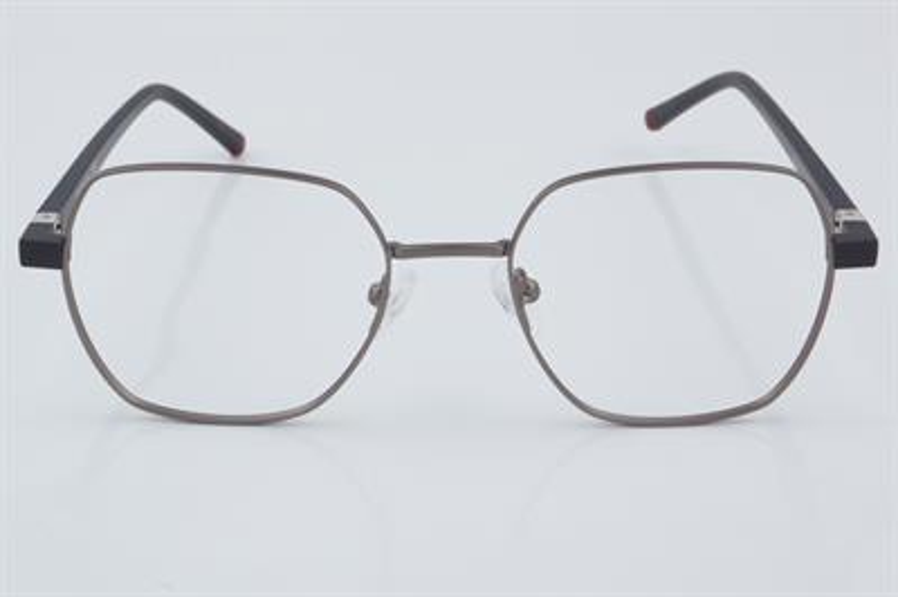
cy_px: 298
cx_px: 449
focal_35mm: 82
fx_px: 2056
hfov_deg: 24.6
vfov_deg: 16.5
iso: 100
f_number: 32
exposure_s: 1/4
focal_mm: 55
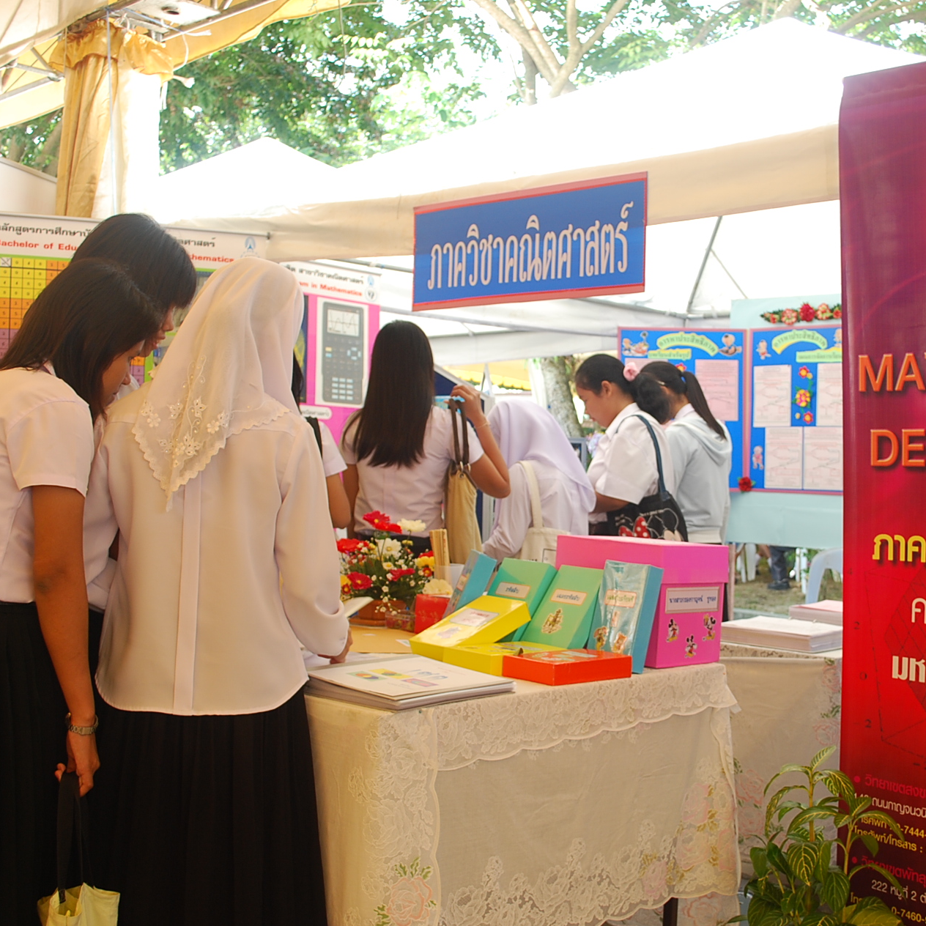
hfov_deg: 38.9
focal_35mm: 43
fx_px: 1301
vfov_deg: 39.2
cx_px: 577
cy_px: 470
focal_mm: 22
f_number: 5
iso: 200
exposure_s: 1/80
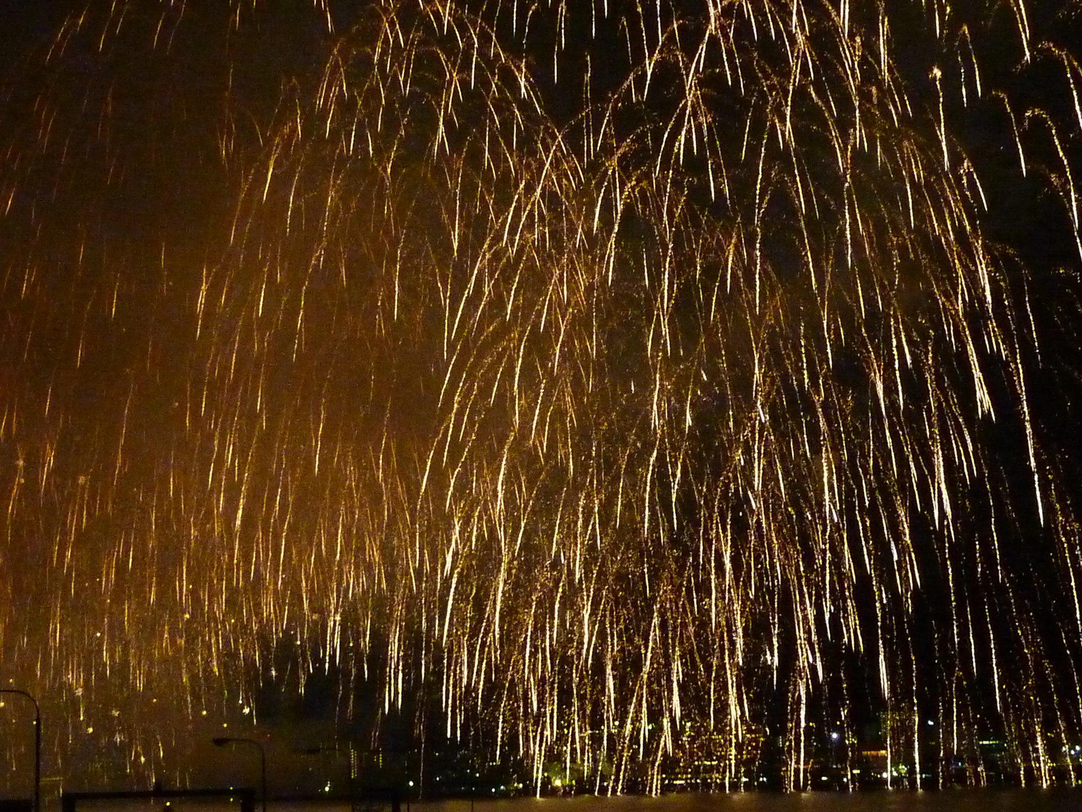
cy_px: 406
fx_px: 2094
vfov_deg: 21.9
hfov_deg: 29.0
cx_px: 541
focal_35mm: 67
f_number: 3.6
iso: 800
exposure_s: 1/8
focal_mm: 6.1
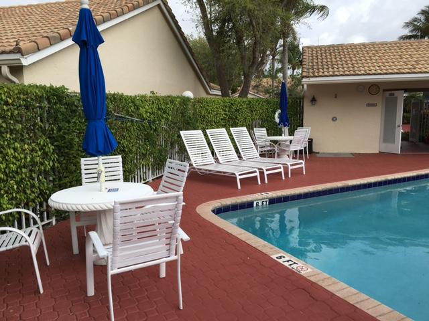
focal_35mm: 29
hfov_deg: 61.7
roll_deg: +1.0
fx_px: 359
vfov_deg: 48.2
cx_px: 214
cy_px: 160
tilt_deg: -6.2
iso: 25
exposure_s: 1/1399
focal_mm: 4.15
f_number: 2.2
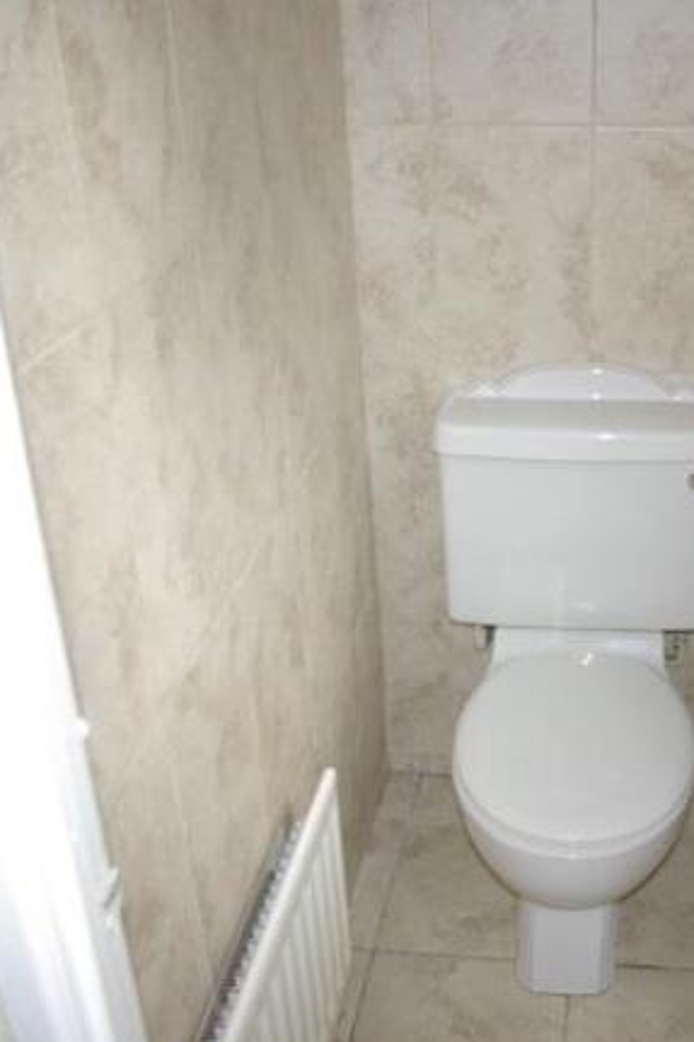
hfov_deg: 32.1
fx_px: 1186
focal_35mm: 41
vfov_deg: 47.4
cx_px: 507
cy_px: 519
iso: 100
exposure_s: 1/30
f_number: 3.5
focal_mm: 18
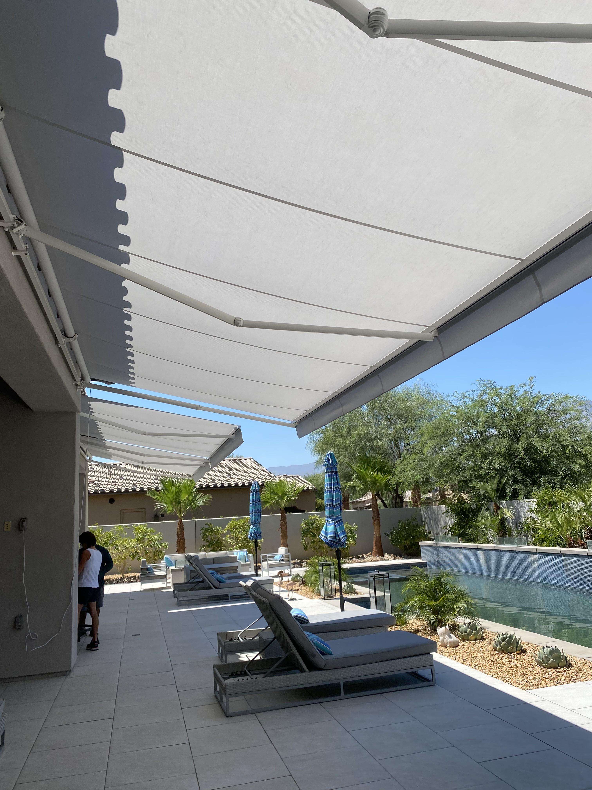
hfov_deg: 53.1
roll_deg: +3.7
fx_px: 593
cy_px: 395
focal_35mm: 26
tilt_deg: +13.9
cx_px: 296
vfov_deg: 67.3
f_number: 1.8
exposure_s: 1/2463
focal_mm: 4.25
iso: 32
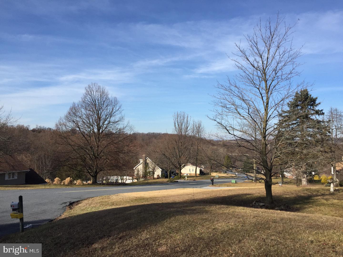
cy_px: 128
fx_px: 287
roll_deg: -1.0
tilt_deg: +2.6
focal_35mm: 29
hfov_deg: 61.7
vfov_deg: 48.2
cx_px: 172
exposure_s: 1/1883
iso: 32
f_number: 2.2
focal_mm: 4.15
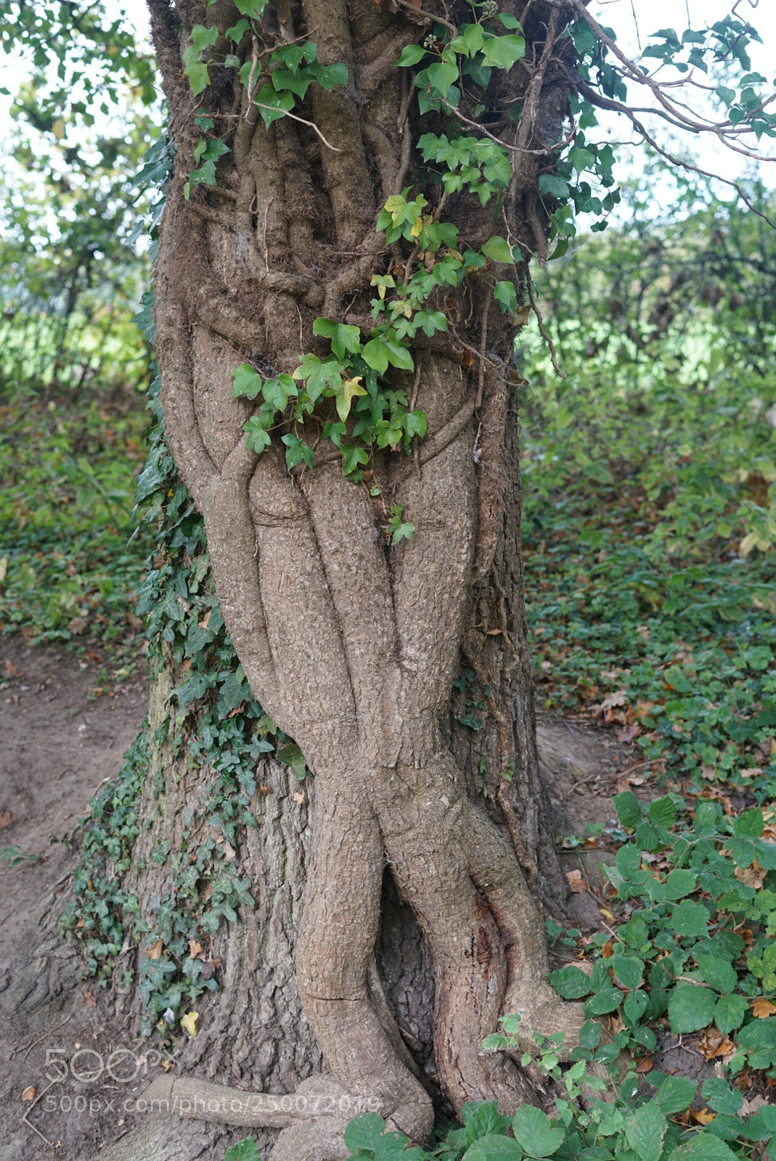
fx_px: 1614
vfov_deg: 39.6
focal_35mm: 50
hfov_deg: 27.0
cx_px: 388
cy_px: 580
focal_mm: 50
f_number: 4
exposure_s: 1/160
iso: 640
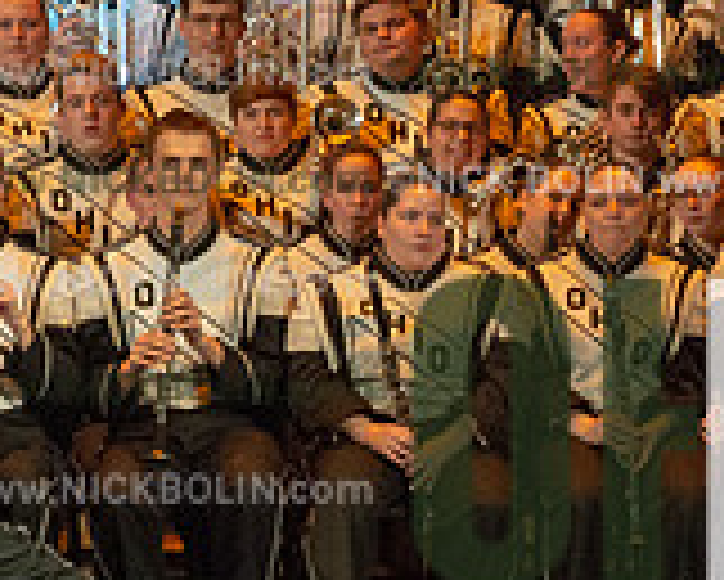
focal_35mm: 657
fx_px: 14086
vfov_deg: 2.4
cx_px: 728
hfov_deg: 2.9
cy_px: 490
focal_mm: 195
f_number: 5.6
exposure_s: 1/320
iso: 8000
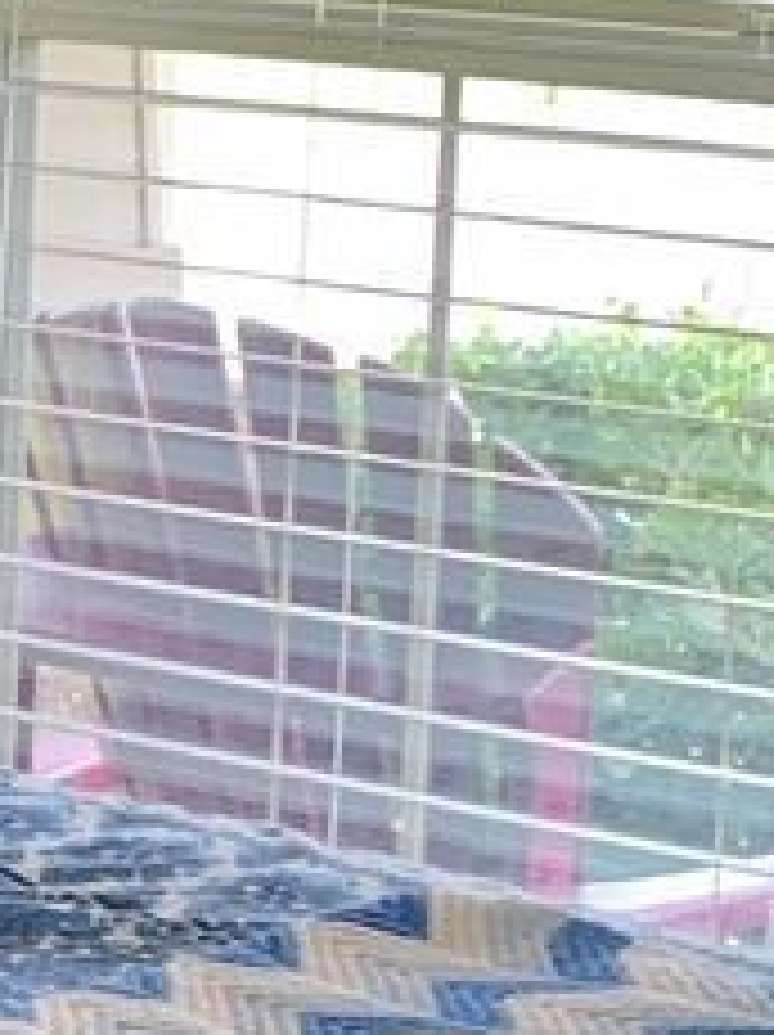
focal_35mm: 174
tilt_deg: -14.2
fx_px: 5197
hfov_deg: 8.0
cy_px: 873
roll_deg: +0.1
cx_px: -918
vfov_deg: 11.3
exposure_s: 1/60
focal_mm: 4.25
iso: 80
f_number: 1.8
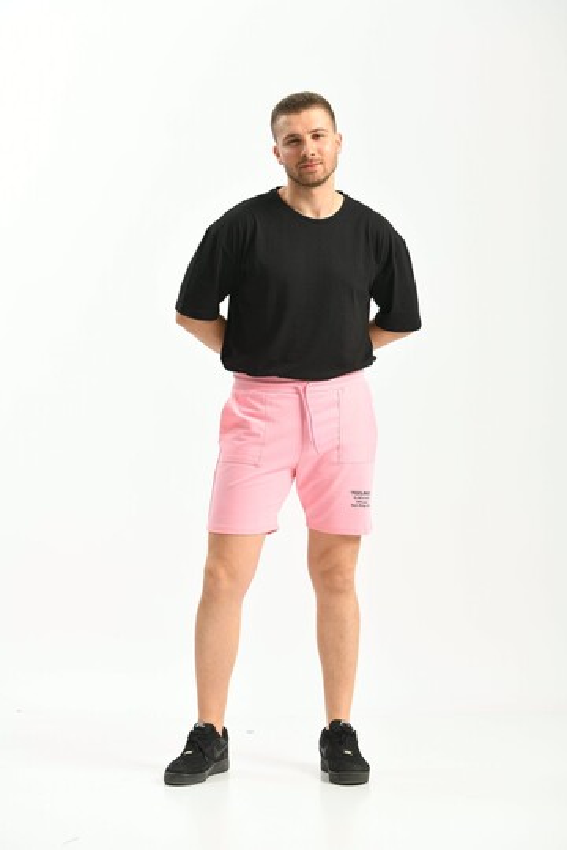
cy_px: 425
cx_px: 284
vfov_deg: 25.4
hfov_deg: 17.1
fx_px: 1890
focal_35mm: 80
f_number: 5.6
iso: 100
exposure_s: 1/160
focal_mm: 80
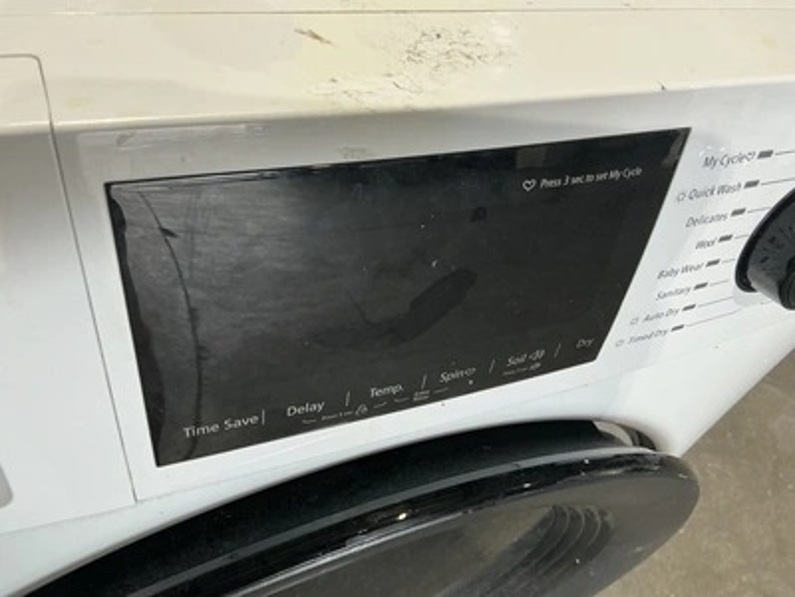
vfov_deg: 49.7
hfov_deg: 63.4
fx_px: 643
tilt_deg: -48.4
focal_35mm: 28
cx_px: 398
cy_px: 298
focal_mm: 3
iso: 64
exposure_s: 1/68
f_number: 1.8
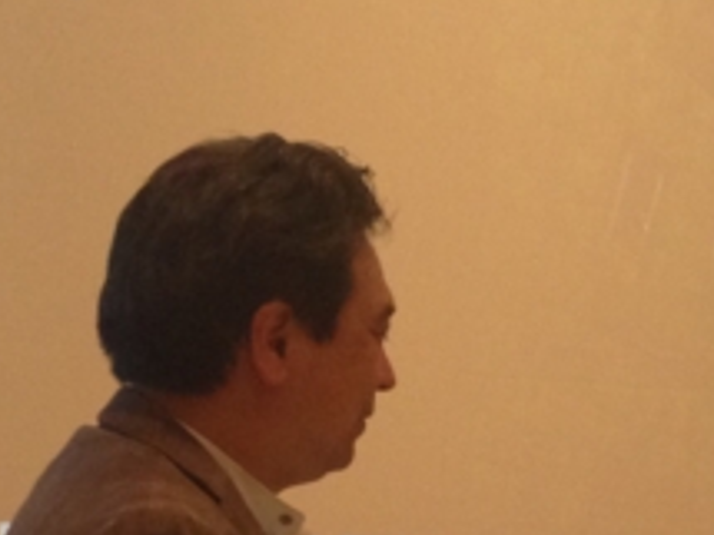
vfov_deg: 11.9
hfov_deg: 15.7
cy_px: 502
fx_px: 2536
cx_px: 717
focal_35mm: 123
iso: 200
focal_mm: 4.12
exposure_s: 1/20
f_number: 2.4
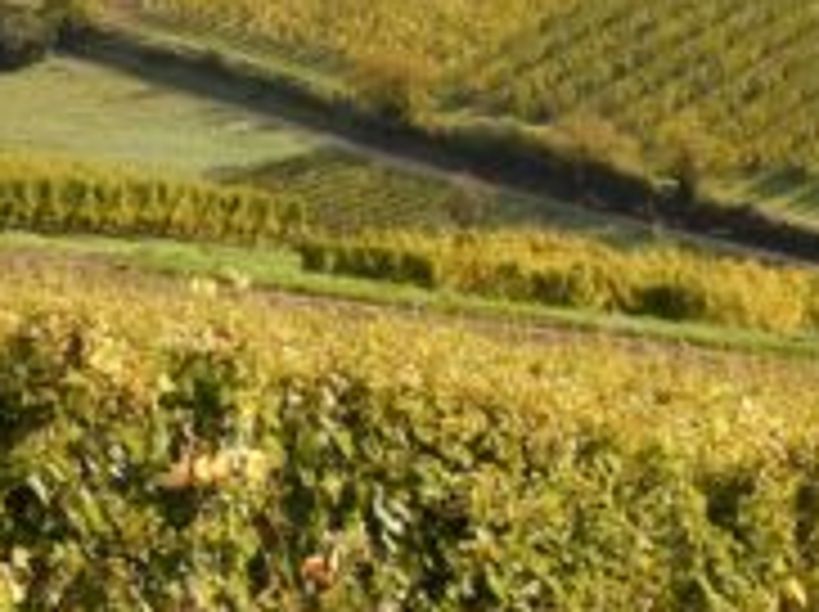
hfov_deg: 13.3
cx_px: -652
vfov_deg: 10.7
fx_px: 3166
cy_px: -234
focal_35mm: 134
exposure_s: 1/420
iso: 200
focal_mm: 22.3
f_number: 5
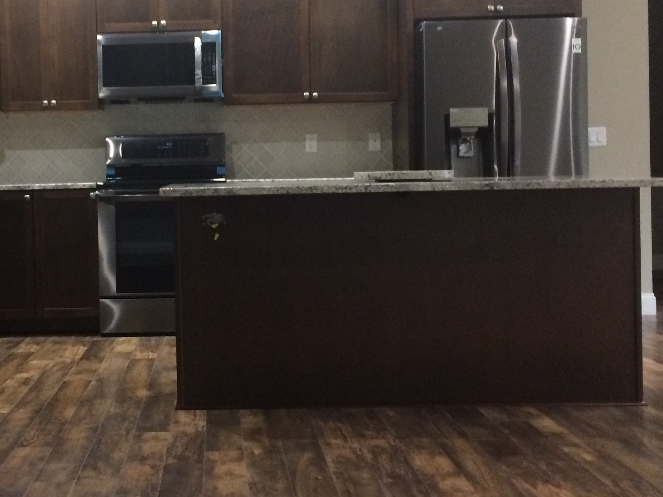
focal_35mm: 55
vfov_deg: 26.5
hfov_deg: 34.3
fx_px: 1053
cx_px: 180
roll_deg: +1.7
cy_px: 186
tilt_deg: -1.5
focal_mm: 4.15
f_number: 2.2
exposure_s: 1/30
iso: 200
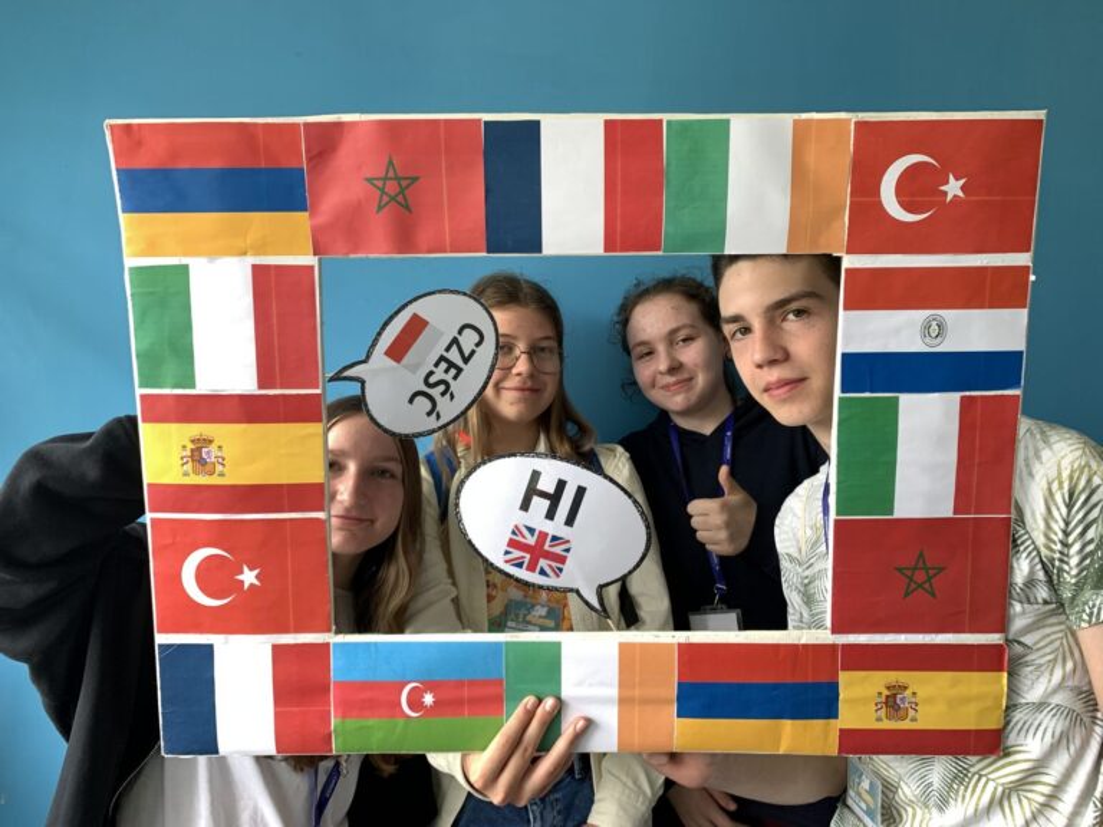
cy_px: 414
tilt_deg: -3.6
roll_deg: -2.0
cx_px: 552
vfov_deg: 53.1
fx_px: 828
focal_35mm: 26
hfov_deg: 67.3
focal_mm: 4.25
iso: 100
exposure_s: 1/97
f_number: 1.8
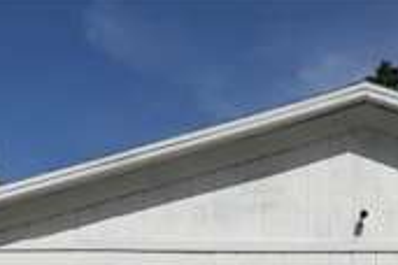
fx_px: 774
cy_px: 409
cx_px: 365
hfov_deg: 27.7
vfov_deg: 17.3
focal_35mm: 70
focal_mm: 6.76
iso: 80
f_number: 1.78
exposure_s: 1/22727
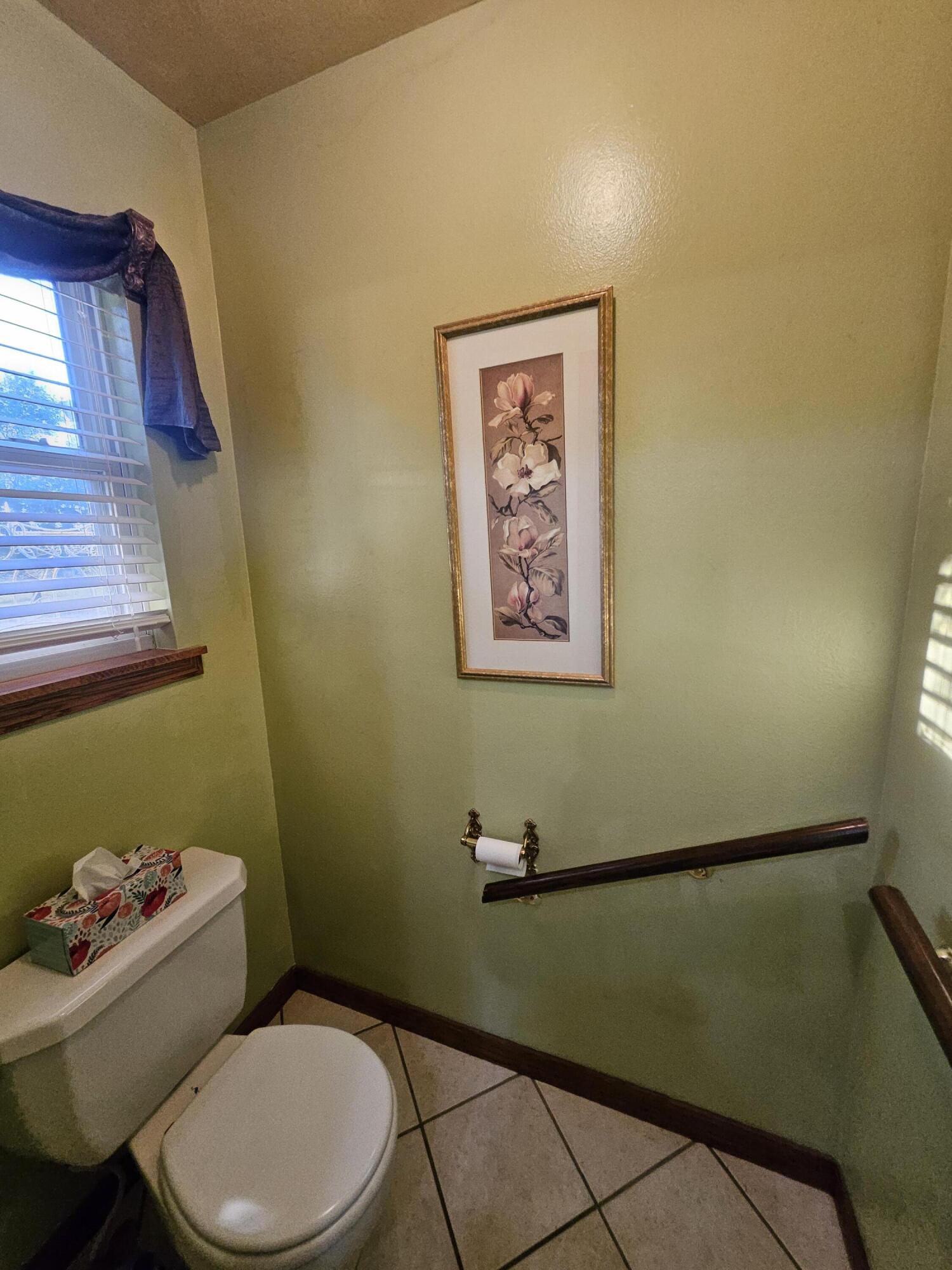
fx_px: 477
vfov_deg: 106.2
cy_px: 635
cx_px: 476
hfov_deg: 89.9
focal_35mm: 13
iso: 320
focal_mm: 1.74
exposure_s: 1/60
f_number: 2.2
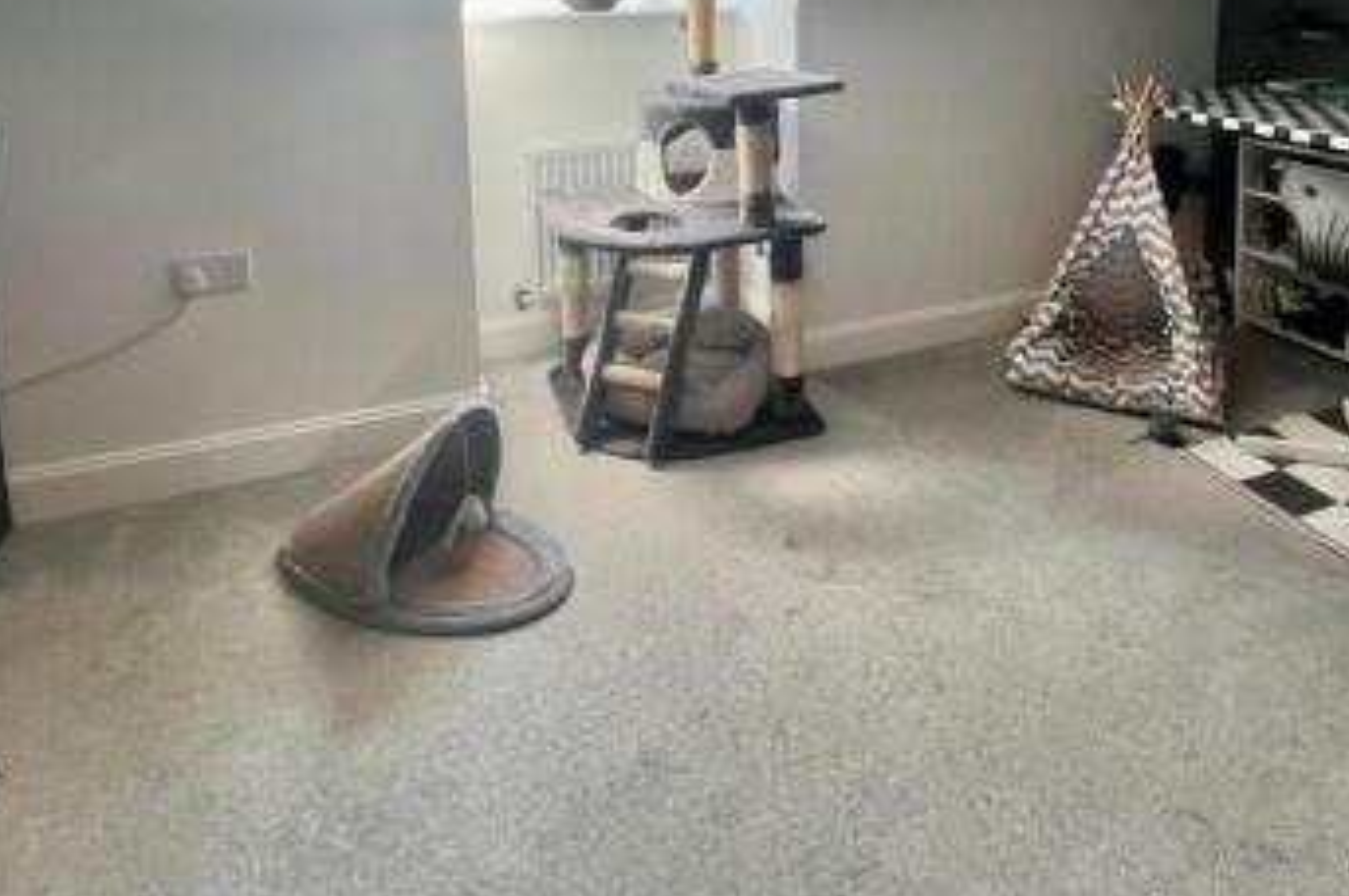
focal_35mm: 23
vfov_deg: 49.4
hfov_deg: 75.9
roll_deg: +1.3
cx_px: 749
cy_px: 100
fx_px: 861
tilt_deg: -8.1
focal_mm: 1.57
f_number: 1.8
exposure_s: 1/100
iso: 40
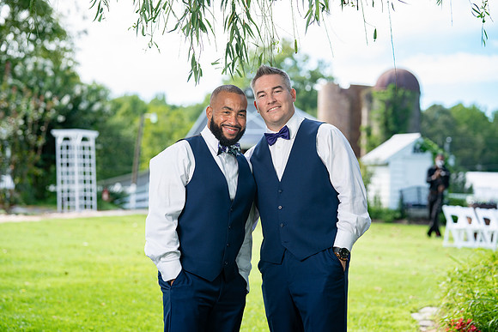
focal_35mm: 104
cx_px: 245
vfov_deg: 13.2
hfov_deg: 19.6
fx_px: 1440
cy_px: 166
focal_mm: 101
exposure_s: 1/250
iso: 100
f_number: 4
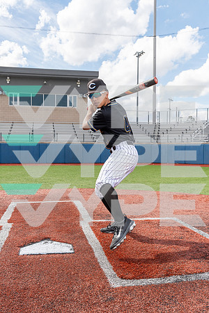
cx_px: 104
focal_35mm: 35
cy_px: 156
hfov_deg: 37.9
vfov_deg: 54.4
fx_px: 305
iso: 100
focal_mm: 35
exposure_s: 1/250
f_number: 8
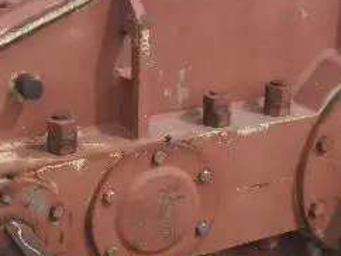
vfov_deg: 19.8
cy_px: 183
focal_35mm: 74
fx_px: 730
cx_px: 169
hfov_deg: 26.3
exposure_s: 1/100
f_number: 8.5
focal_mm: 5
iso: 64
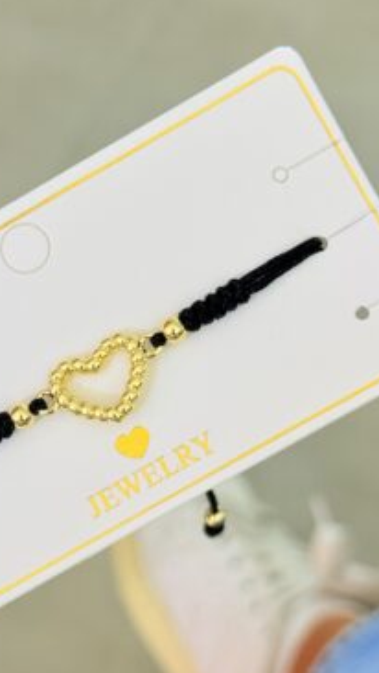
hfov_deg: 14.7
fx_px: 1464
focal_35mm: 82
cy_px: 396
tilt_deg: -60.3
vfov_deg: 25.9
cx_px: 103
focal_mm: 6.76
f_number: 1.78
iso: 125
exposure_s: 1/60
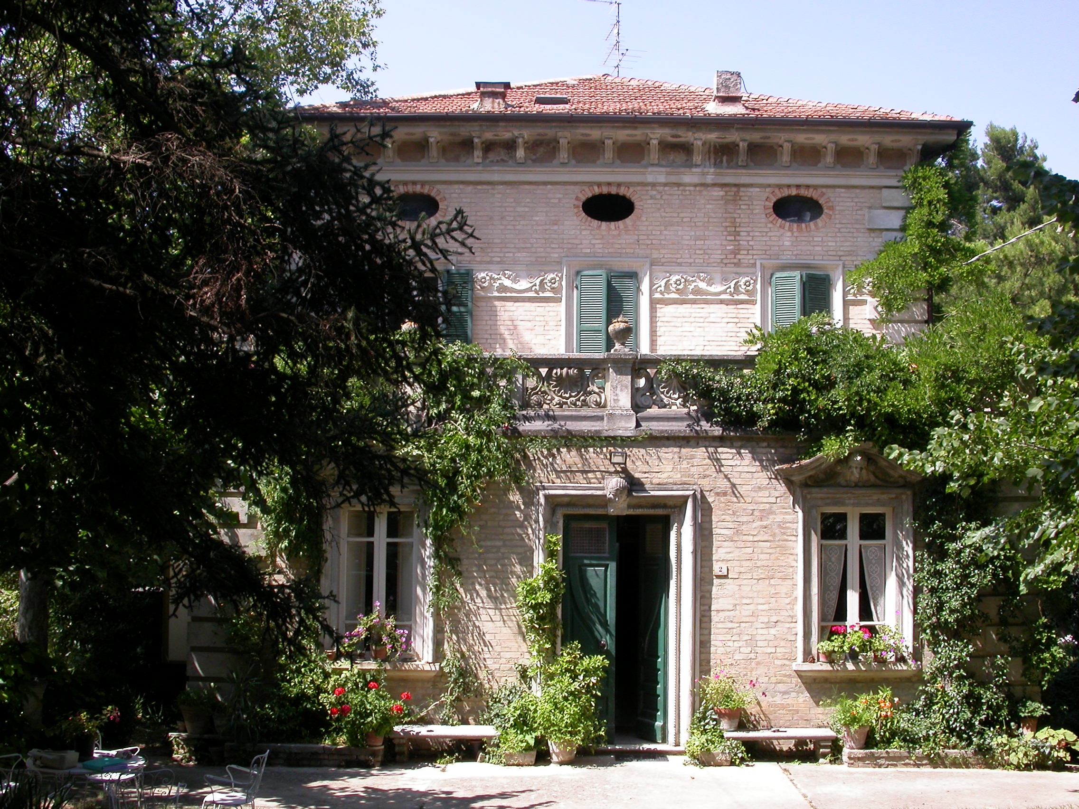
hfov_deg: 46.8
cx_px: 540
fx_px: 1247
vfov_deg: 36.0
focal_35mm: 40
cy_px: 404
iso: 100
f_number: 6
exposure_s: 1/179
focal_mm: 8.4
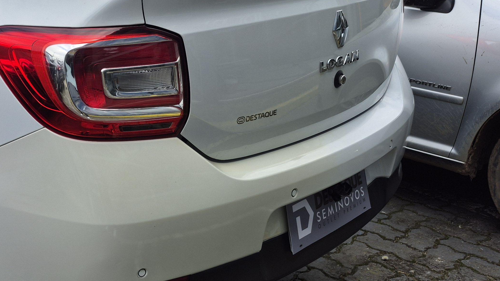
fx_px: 636
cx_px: 33
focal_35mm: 48
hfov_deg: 39.2
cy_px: 73
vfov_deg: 24.7
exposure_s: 1/846
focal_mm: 5.4
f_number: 1.8
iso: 25
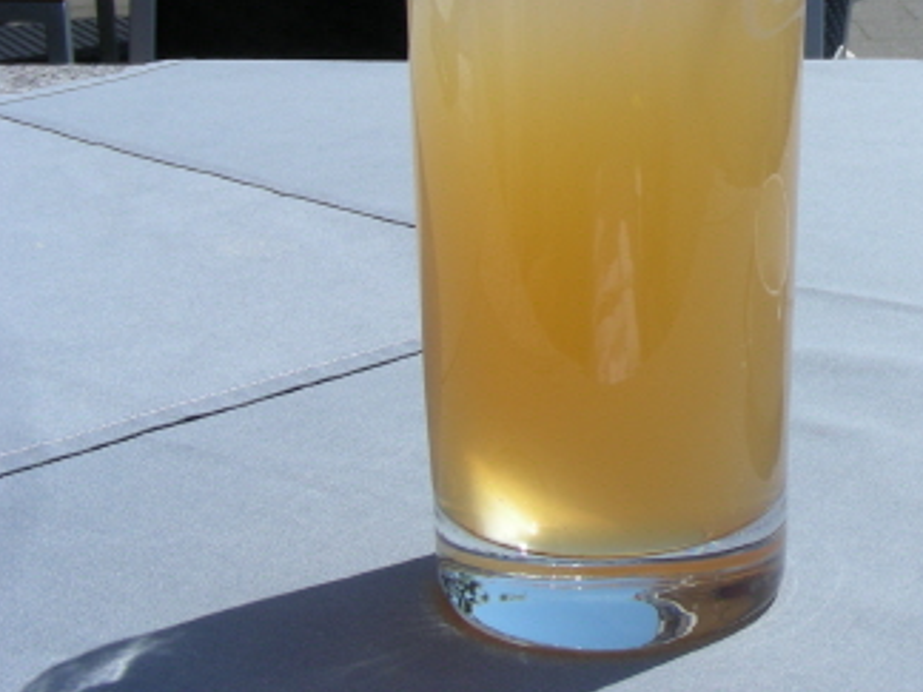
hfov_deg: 24.9
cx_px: 897
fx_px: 2000
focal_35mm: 75
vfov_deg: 19.3
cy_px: 74
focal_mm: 6.3
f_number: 5.6
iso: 50
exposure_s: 1/330
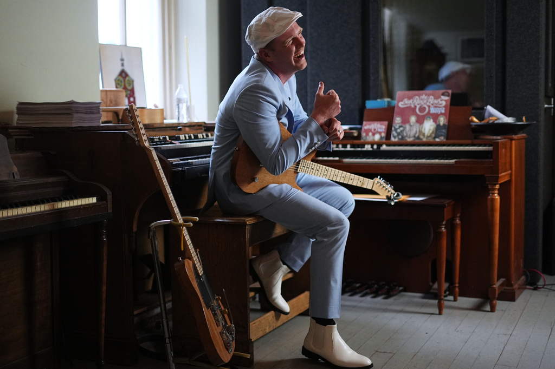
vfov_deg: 27.0
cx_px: 278
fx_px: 771
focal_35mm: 50
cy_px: 184
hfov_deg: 39.6
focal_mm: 50
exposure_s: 1/1250
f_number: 1.8
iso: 2500
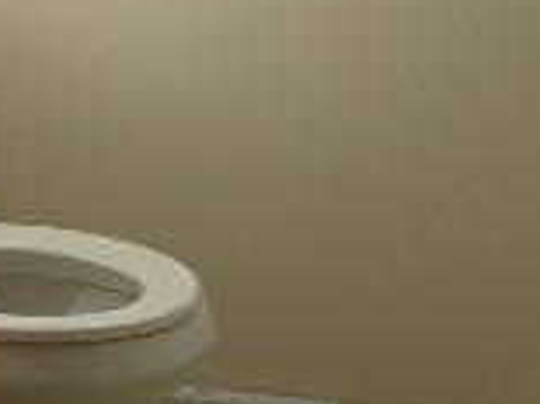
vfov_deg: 9.4
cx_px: 174
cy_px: 63
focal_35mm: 157
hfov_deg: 12.6
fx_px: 2447
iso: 50
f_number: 2.8
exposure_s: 1/35.6
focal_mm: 6.3
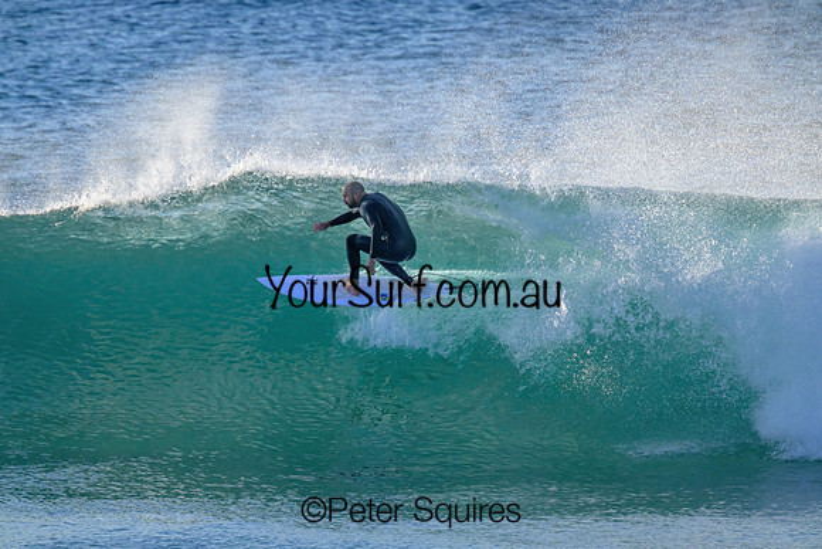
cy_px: 274
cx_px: 411
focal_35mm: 800
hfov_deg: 2.6
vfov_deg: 1.7
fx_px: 18270
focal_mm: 800
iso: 1400
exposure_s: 1/2000
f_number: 11
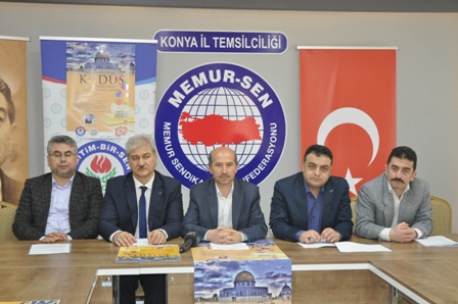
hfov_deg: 35.1
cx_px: 229
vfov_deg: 23.7
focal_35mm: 57
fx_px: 725
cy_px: 152
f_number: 4.2
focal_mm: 38
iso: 800
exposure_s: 1/60
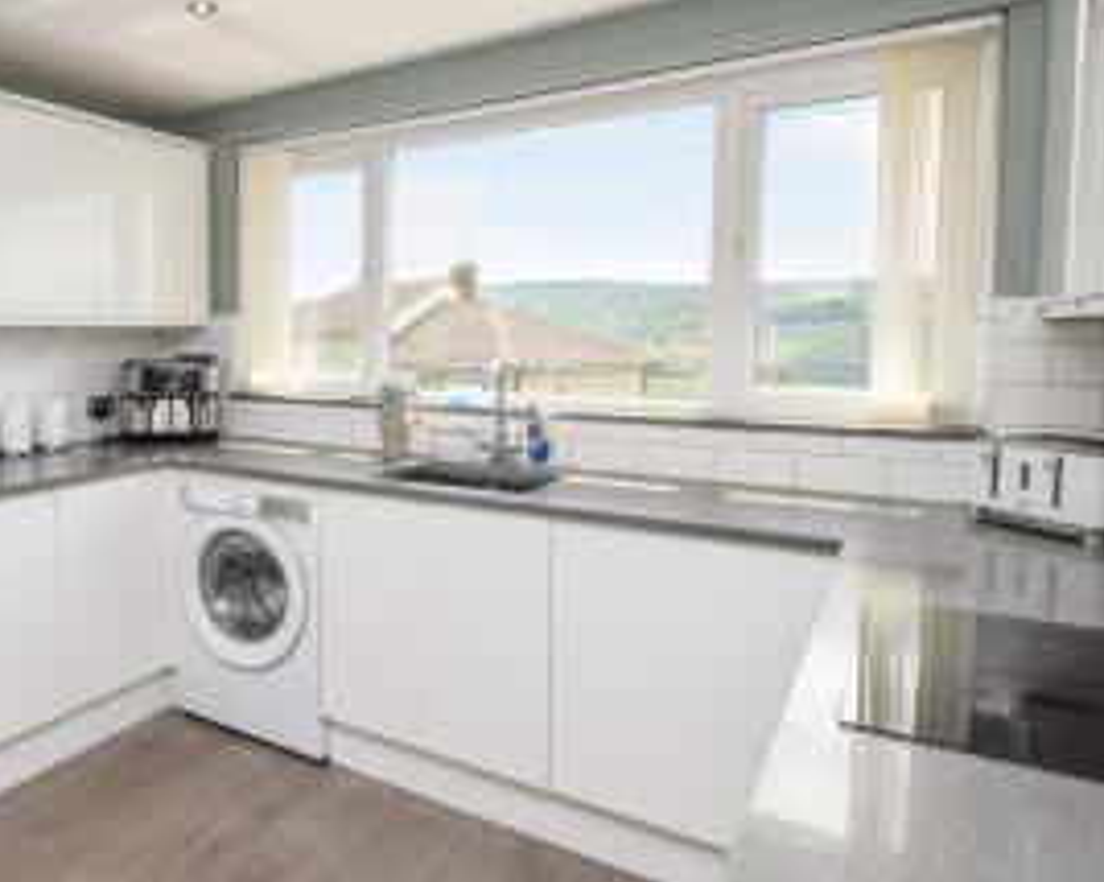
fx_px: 816
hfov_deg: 63.1
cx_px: 243
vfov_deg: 56.6
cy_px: 385
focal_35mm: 25
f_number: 5
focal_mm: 10
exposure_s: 1/200
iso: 110
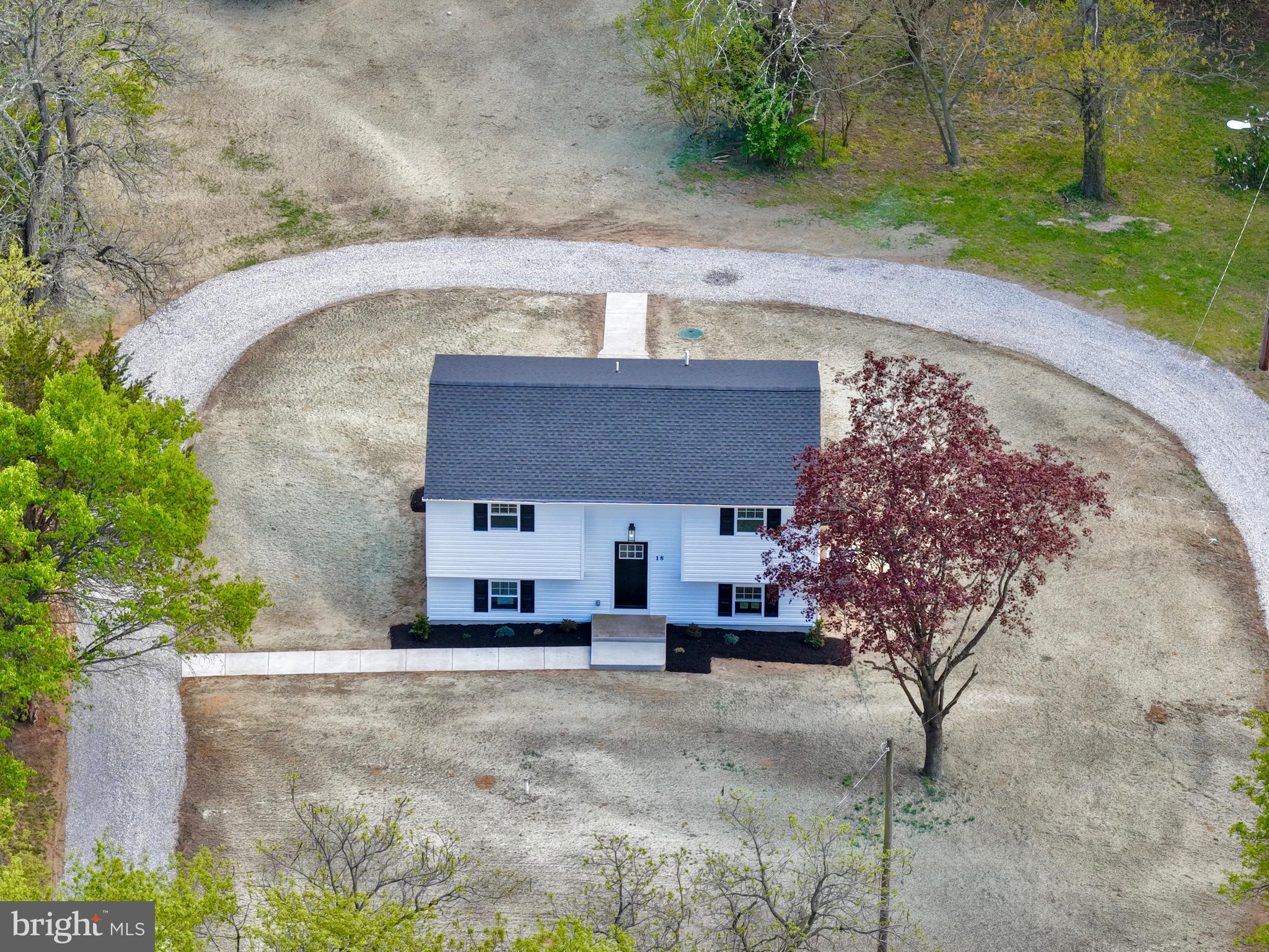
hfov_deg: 11.8
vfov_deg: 8.8
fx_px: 6159
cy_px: 476
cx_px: 634
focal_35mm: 168
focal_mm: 40
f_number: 2.8
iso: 100
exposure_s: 1/320
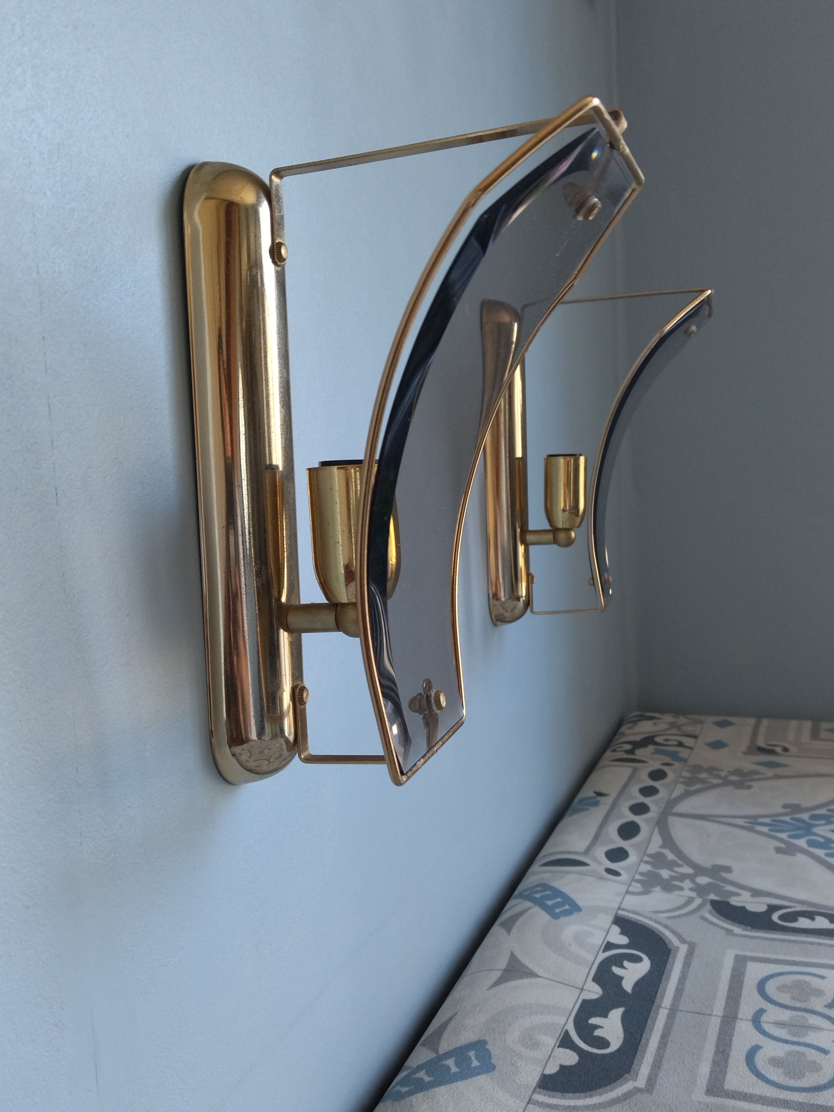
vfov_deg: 65.3
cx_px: 417
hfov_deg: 51.4
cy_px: 556
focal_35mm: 27
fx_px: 867
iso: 136
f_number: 1.79
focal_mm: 4.74
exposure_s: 1/50
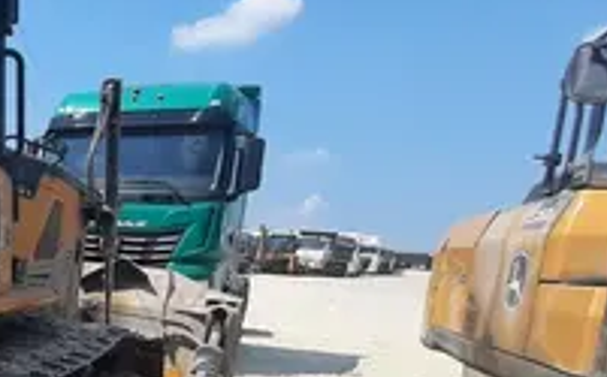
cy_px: 338
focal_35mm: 39
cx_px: -190
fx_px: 644
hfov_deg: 34.6
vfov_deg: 31.2
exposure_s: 1/1282
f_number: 2.2
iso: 40
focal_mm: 1.42
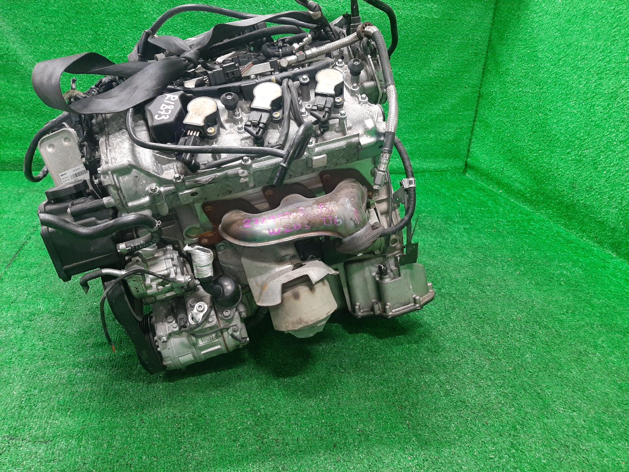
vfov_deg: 53.1
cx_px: 314
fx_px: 472
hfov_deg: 67.3
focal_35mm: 26
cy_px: 236
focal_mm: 3.93
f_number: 1.7
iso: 215
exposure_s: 1/50
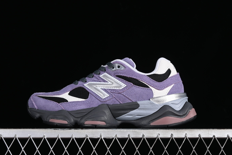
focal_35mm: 82
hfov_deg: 24.8
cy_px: 77
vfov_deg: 16.7
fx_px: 528
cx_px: 114
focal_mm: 50
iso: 160
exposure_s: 1/80
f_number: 7.1
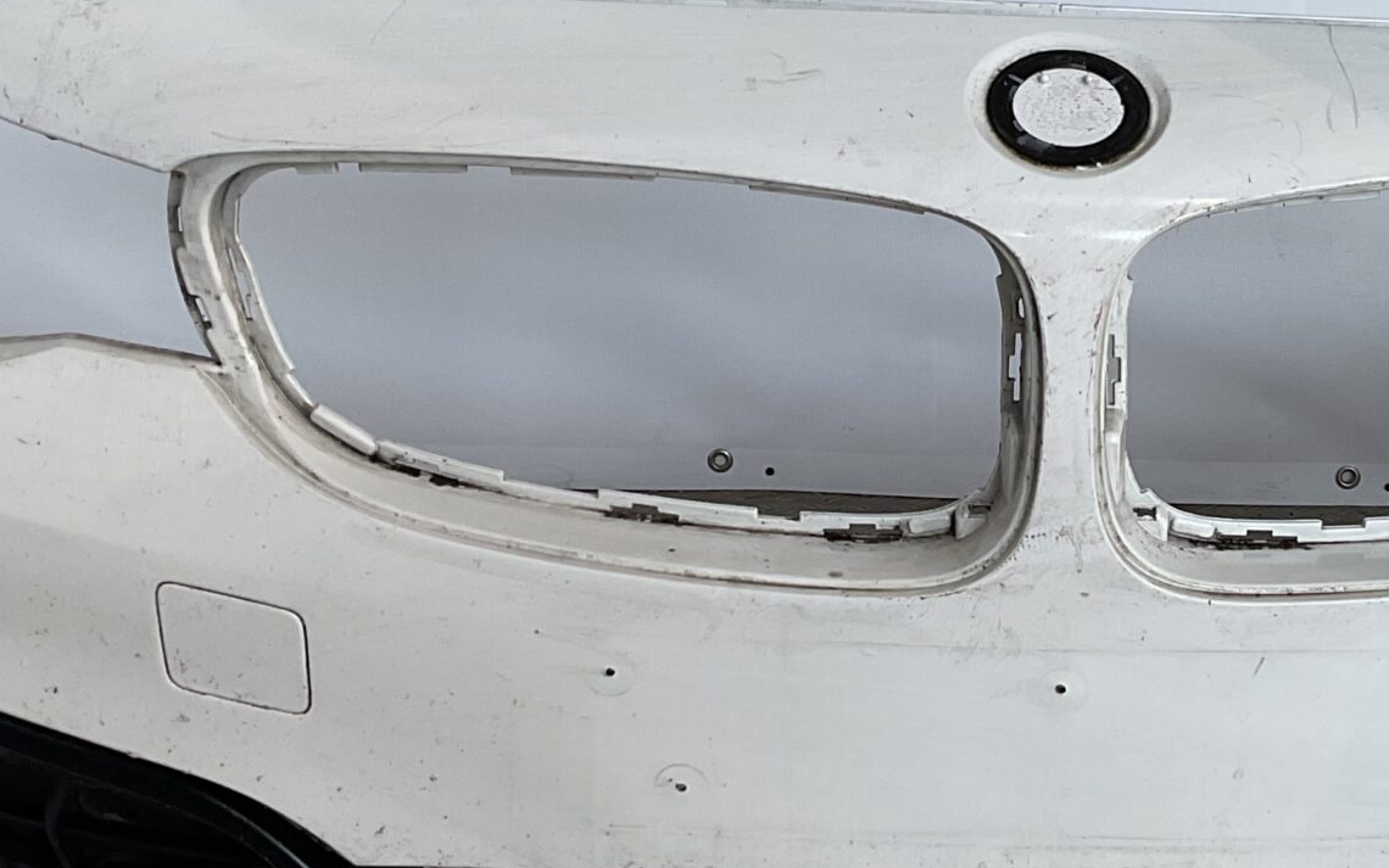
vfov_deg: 18.8
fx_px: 2612
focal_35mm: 69
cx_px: 1044
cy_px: 319
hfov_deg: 29.3
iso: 32
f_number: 1.8
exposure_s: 1/100
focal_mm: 3
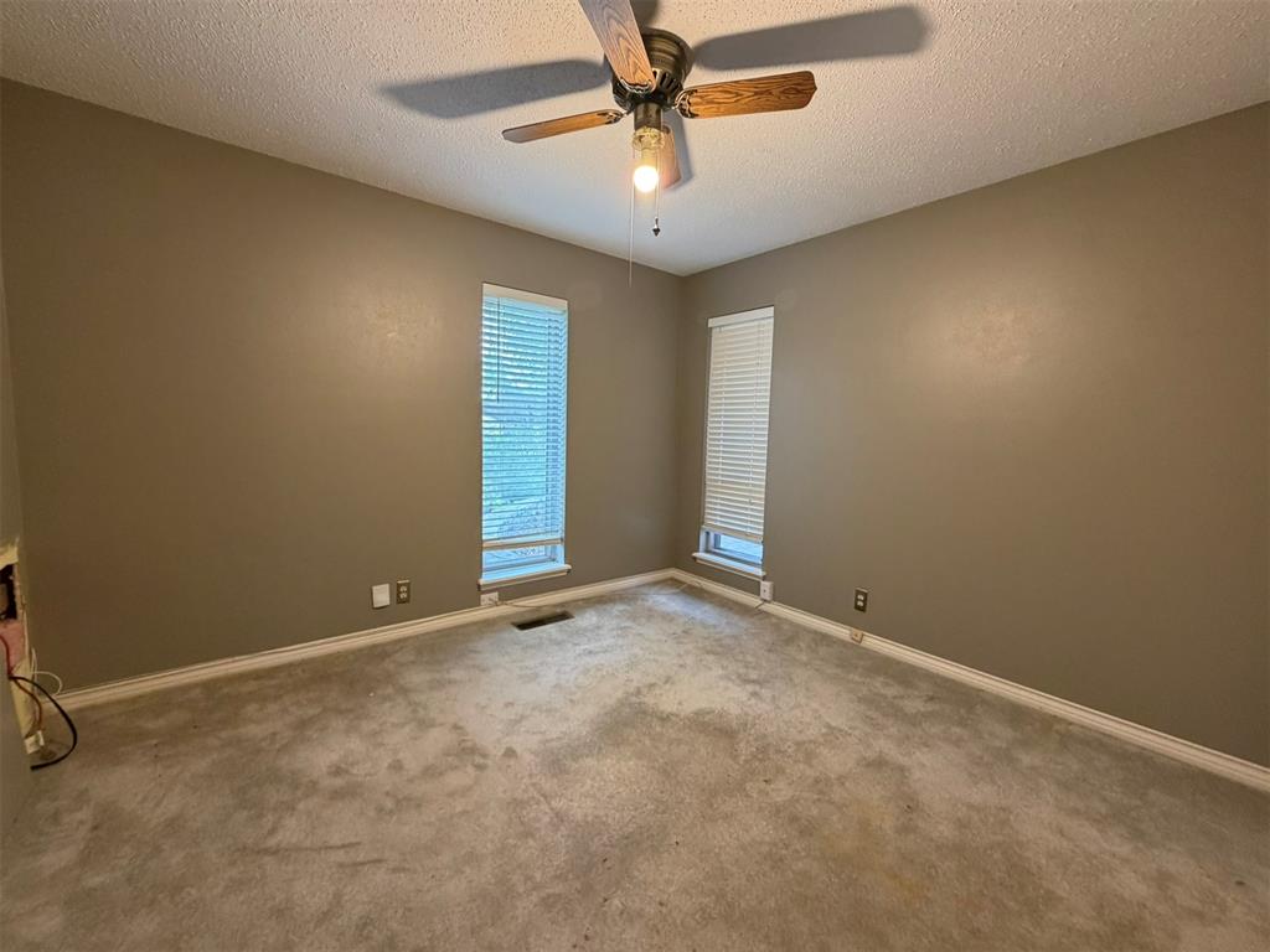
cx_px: 635
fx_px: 514
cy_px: 476
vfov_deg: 85.7
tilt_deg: -4.3
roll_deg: -1.2
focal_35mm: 14
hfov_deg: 102.1
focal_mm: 2.22
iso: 250
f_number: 2.2
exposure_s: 1/60
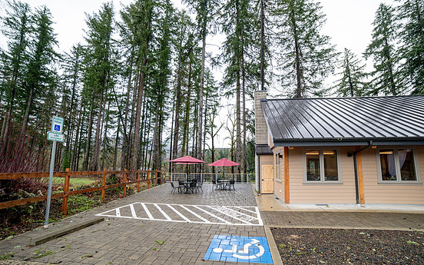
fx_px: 173
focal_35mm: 15
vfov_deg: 74.5
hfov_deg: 101.4
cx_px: 222
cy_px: 148
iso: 1000
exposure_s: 1/250
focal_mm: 14
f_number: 6.3
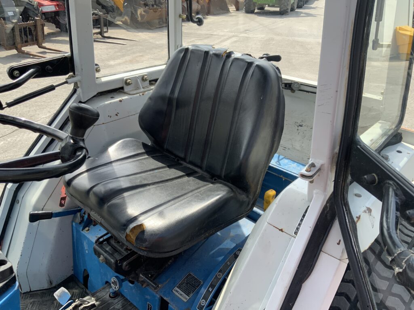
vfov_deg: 48.2
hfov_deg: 61.7
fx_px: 347
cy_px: 155
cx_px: 207
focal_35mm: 29
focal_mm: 3
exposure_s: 1/593
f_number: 1.8
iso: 16
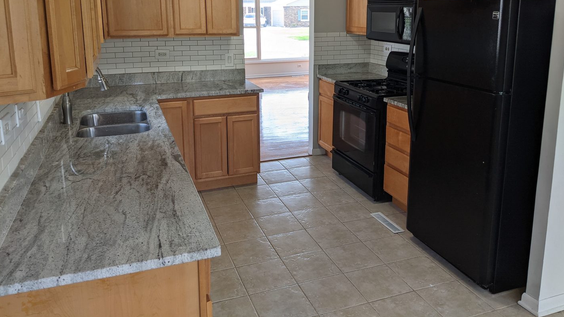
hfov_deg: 64.3
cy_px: 102
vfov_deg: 38.4
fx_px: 449
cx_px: 285
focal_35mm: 30
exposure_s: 1/125
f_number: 1.8
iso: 50
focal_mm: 4.44
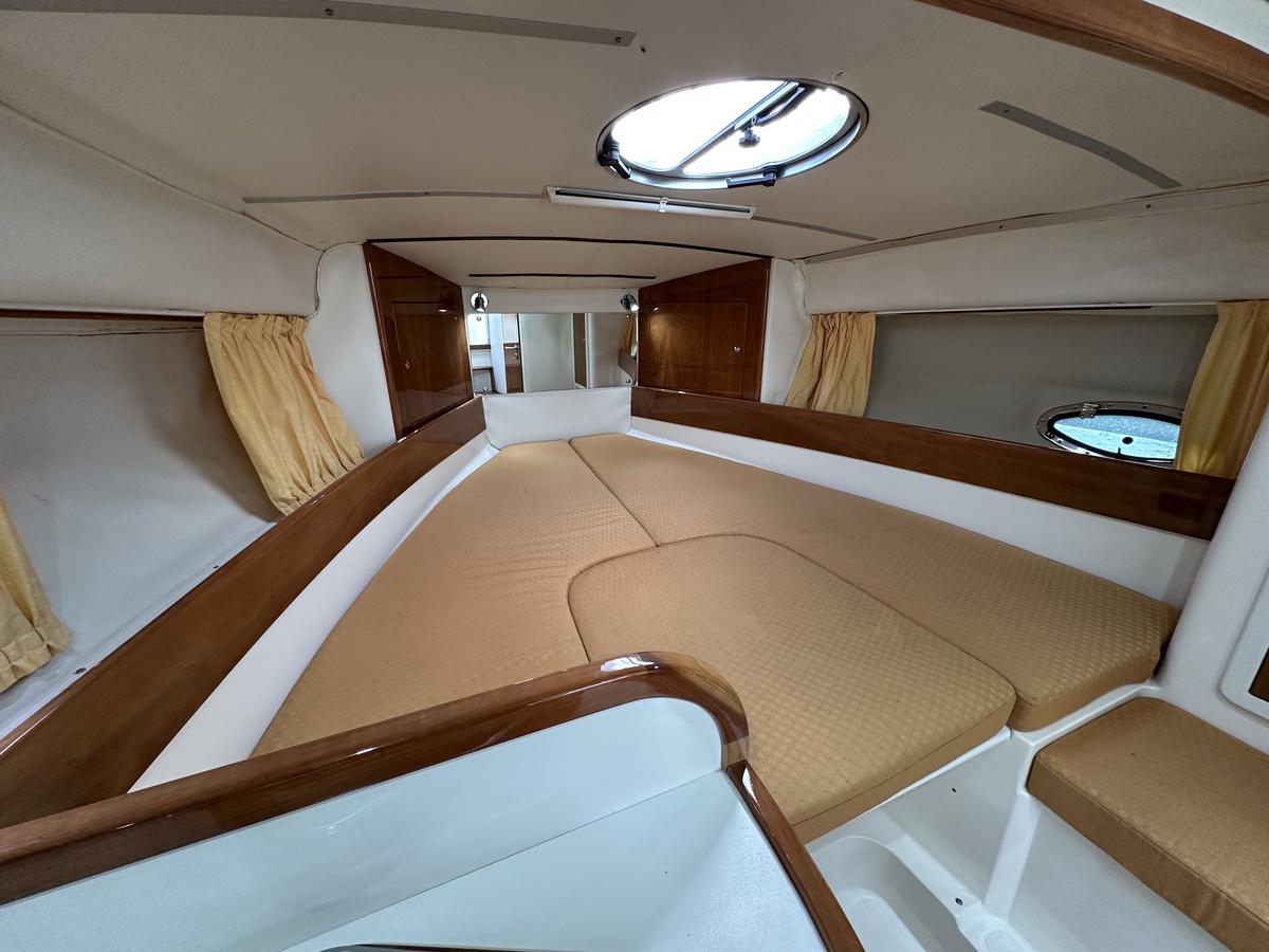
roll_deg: +0.4
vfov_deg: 85.7
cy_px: 476
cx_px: 634
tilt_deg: -17.2
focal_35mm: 14
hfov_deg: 102.1
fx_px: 513
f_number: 2.2
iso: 200
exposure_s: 1/99
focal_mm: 2.22
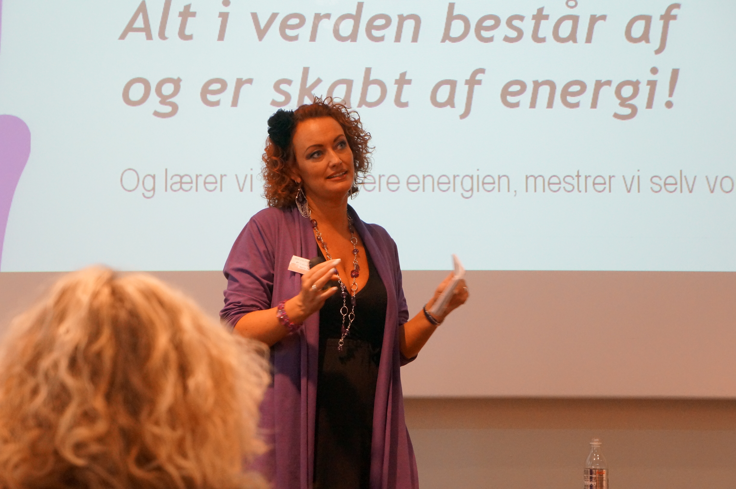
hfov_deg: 24.6
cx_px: 368
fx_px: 1685
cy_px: 244
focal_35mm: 82
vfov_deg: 16.5
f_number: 5.6
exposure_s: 1/80
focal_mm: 55
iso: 3200
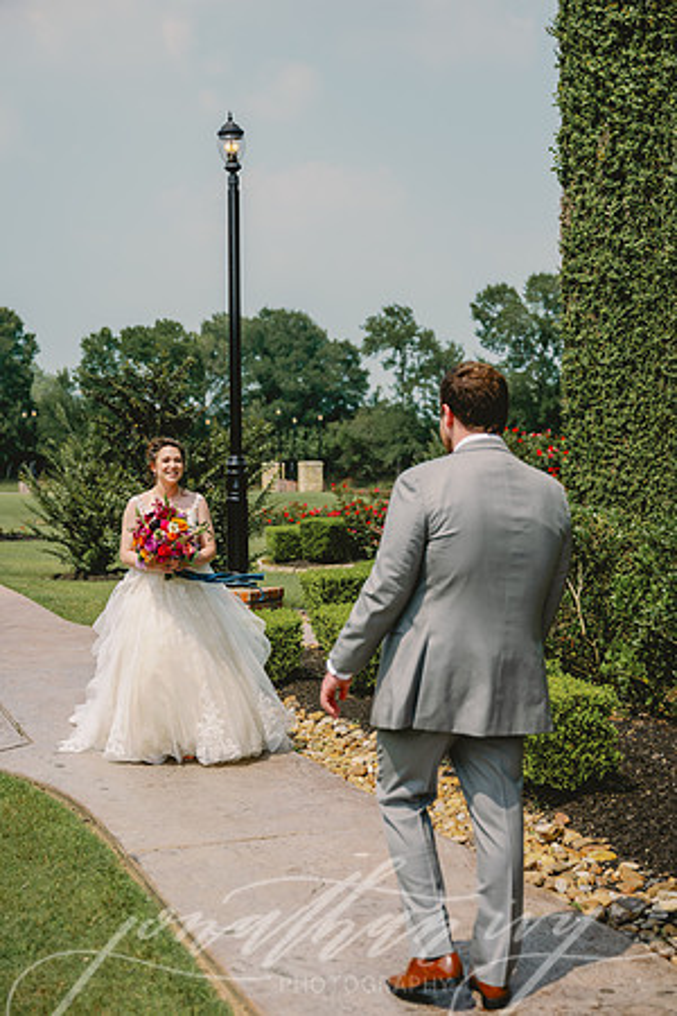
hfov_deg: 25.1
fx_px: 1523
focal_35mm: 54
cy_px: 508
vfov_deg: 36.9
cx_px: 338
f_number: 3.5
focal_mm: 54
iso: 64
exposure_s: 1/1000
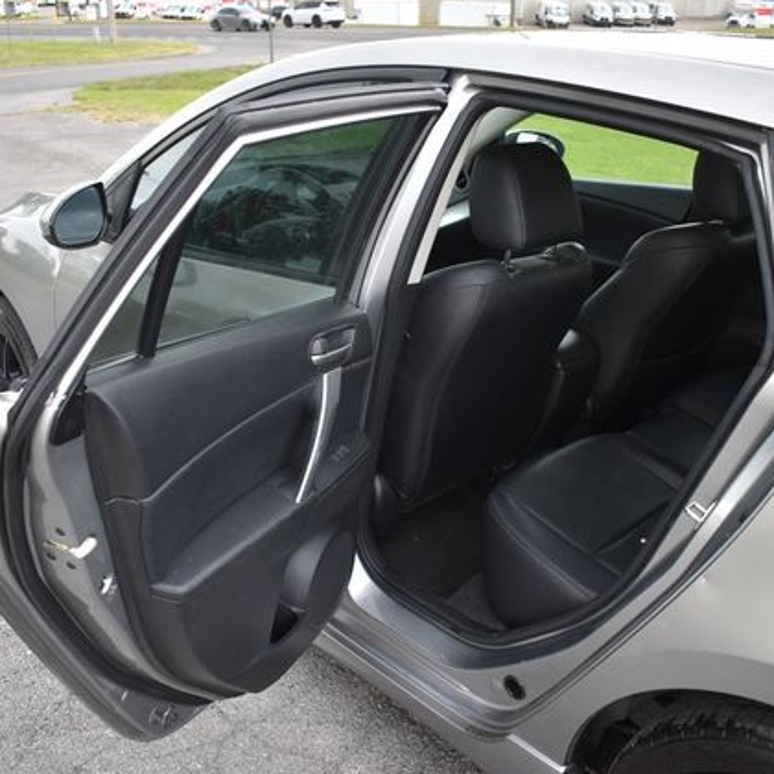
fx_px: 885
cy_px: 388
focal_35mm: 35
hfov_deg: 47.2
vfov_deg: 47.2
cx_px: 369
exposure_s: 1/250
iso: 800
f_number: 3.5
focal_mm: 18
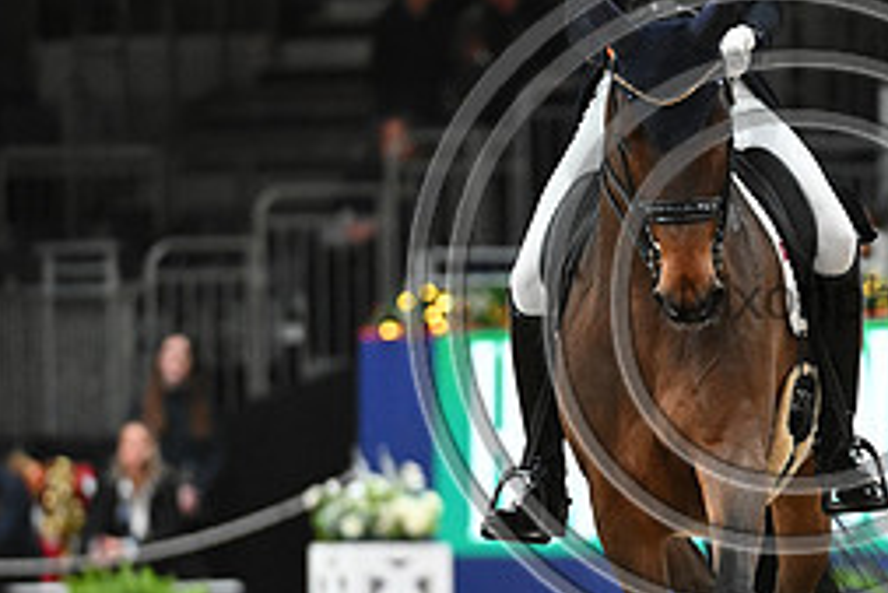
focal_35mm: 687
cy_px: 251
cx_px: 730
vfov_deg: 2.0
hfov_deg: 3.0
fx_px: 16955
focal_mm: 300
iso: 6400
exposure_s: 1/640
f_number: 4
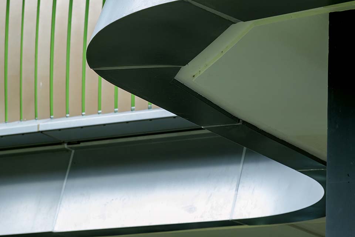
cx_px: 178
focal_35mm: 160
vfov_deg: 8.6
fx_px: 1578
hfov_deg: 12.8
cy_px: 118
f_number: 8
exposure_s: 1/400
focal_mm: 160
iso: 3600
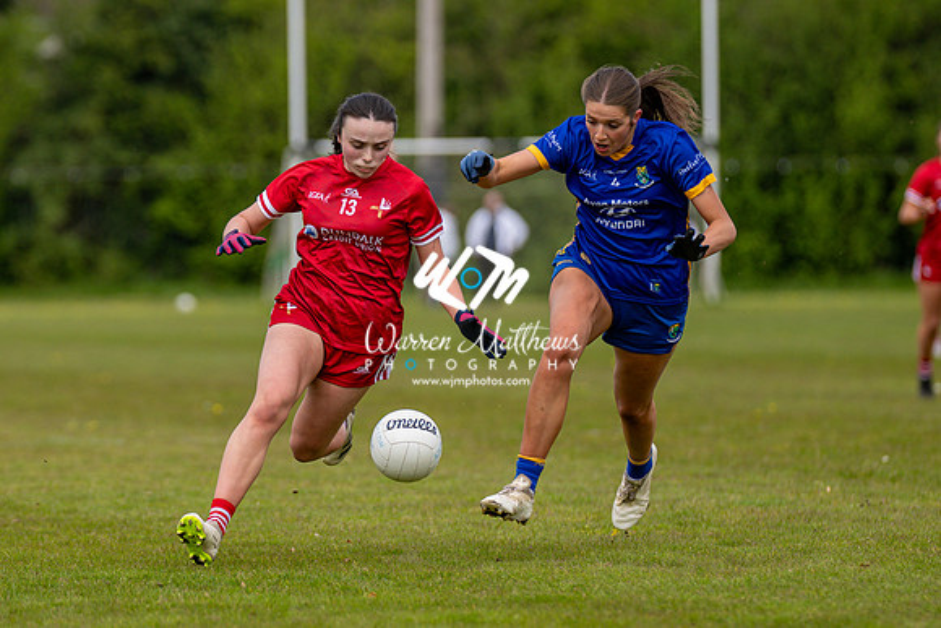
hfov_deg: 5.6
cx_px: 316
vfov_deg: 3.7
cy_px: 322
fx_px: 9700
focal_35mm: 371
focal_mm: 210
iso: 200
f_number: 2.8
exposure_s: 1/2500
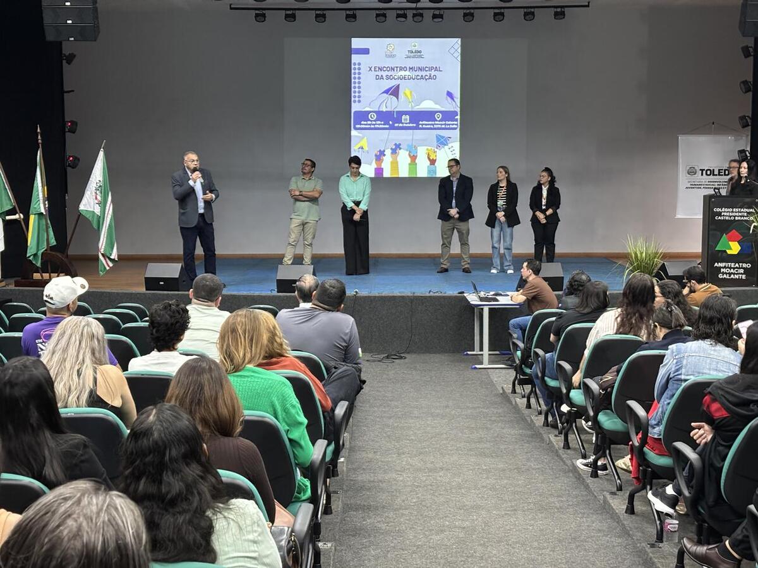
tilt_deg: -6.6
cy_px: 284
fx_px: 1139
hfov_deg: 36.8
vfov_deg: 28.0
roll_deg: +0.2
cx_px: 379
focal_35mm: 52
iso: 320
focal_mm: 5.96
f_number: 1.6
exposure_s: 1/30
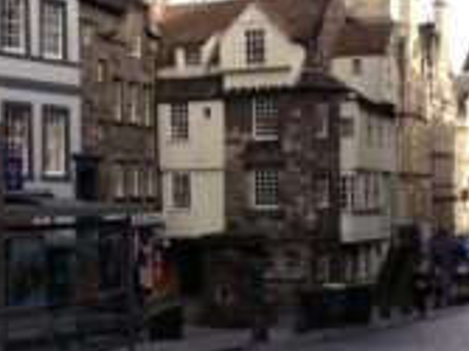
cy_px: 233
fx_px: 1137
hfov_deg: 23.3
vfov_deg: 17.5
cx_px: 211
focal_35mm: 84
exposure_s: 1/428
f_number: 2.4
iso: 50
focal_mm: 4.28
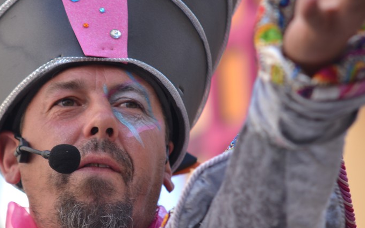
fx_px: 3441
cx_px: 111
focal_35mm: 346
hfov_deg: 6.1
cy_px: 135
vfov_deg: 3.8
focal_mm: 150
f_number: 3.2
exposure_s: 1/250
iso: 100
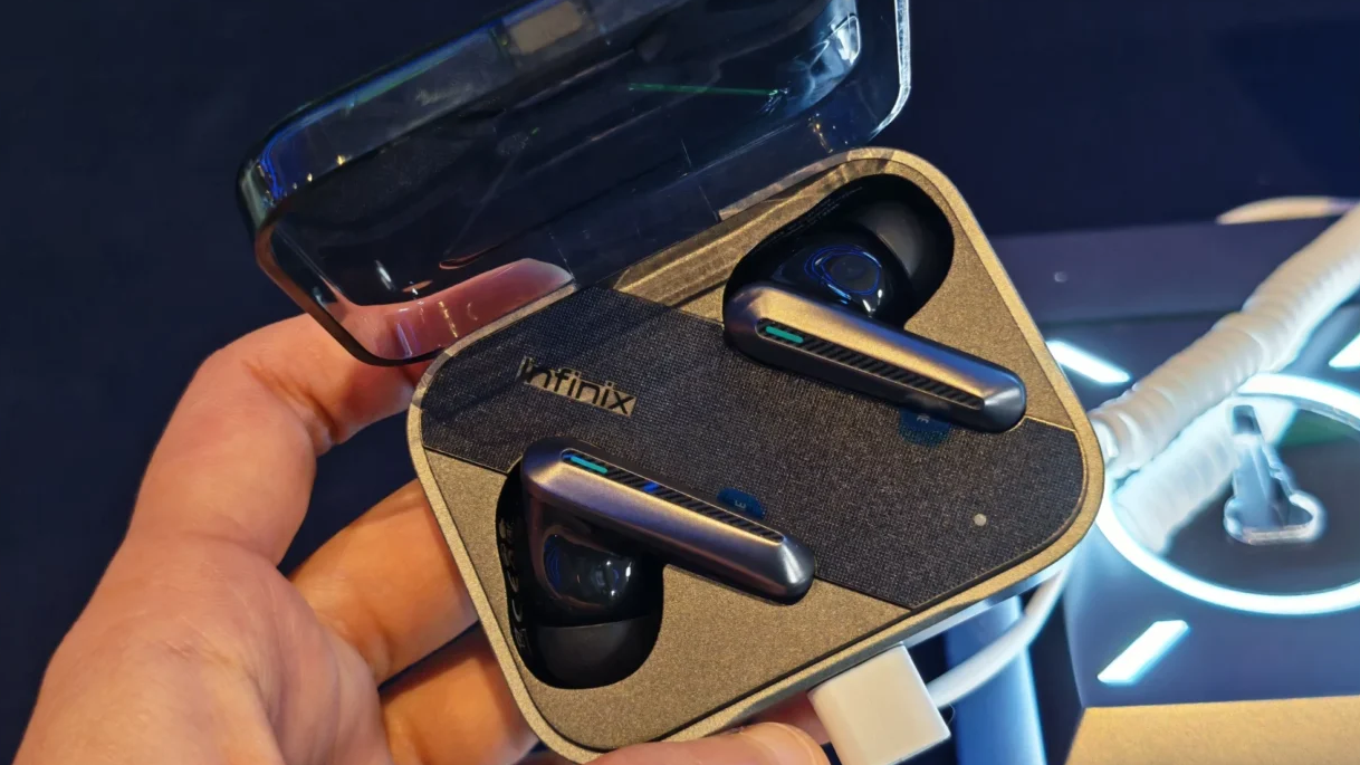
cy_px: 361
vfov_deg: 23.5
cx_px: 684
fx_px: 1839
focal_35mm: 51
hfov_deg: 40.6
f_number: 1.6
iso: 64
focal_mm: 5.4
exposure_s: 1/50
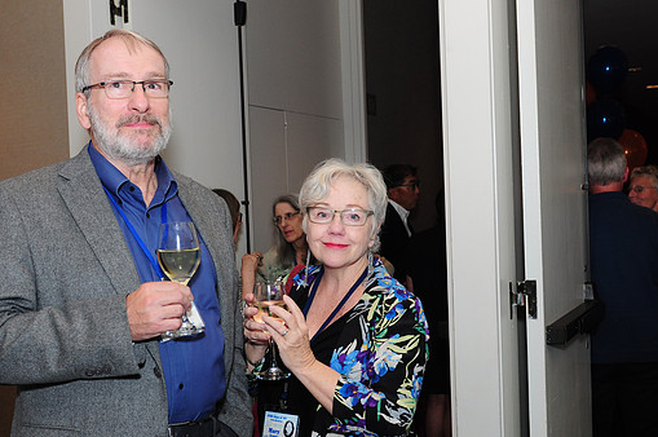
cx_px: 314
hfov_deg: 47.4
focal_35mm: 41
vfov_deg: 32.5
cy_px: 237
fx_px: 748
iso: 500
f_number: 5
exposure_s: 1/60
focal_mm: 24
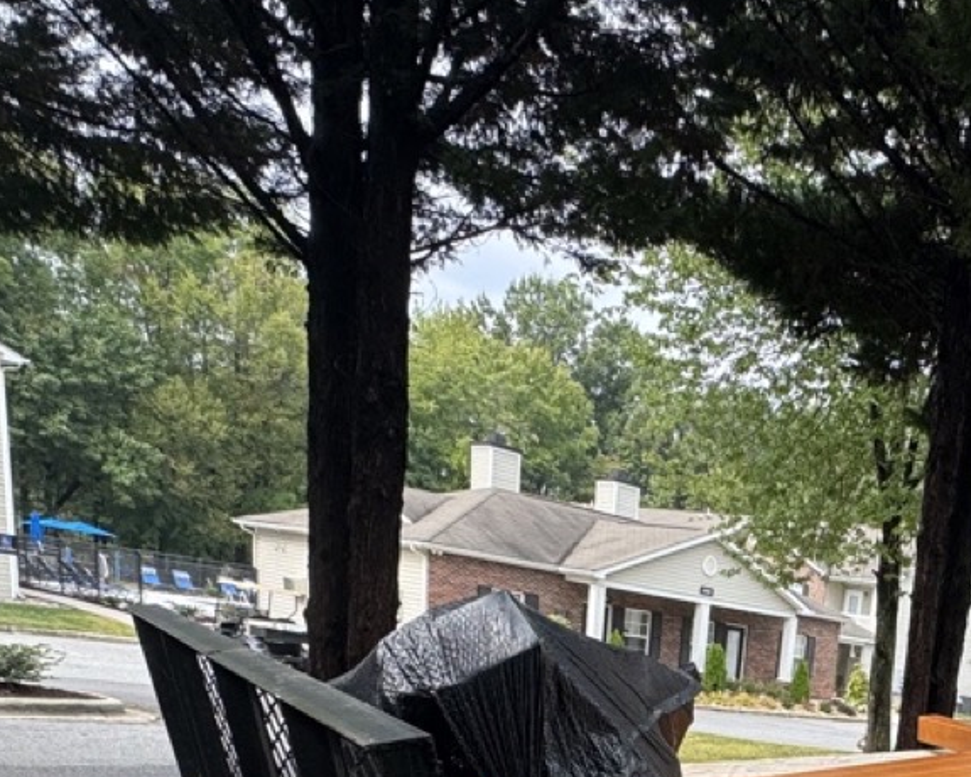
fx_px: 1092
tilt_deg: -15.1
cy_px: 948
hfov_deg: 42.4
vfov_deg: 32.1
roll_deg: -8.5
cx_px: 937
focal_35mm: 38
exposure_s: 1/298
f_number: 2.2
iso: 40
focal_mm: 2.22
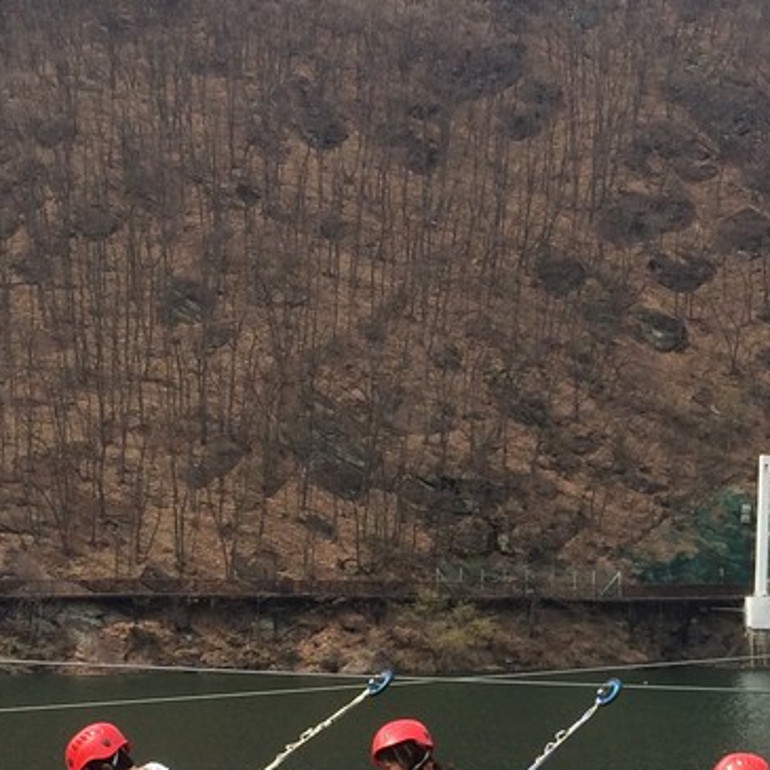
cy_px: 641
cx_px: 800
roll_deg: -0.3
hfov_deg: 18.7
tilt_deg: -2.6
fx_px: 2265
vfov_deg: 19.1
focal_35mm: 90
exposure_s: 1/1580
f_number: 2.2
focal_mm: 4.15
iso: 32
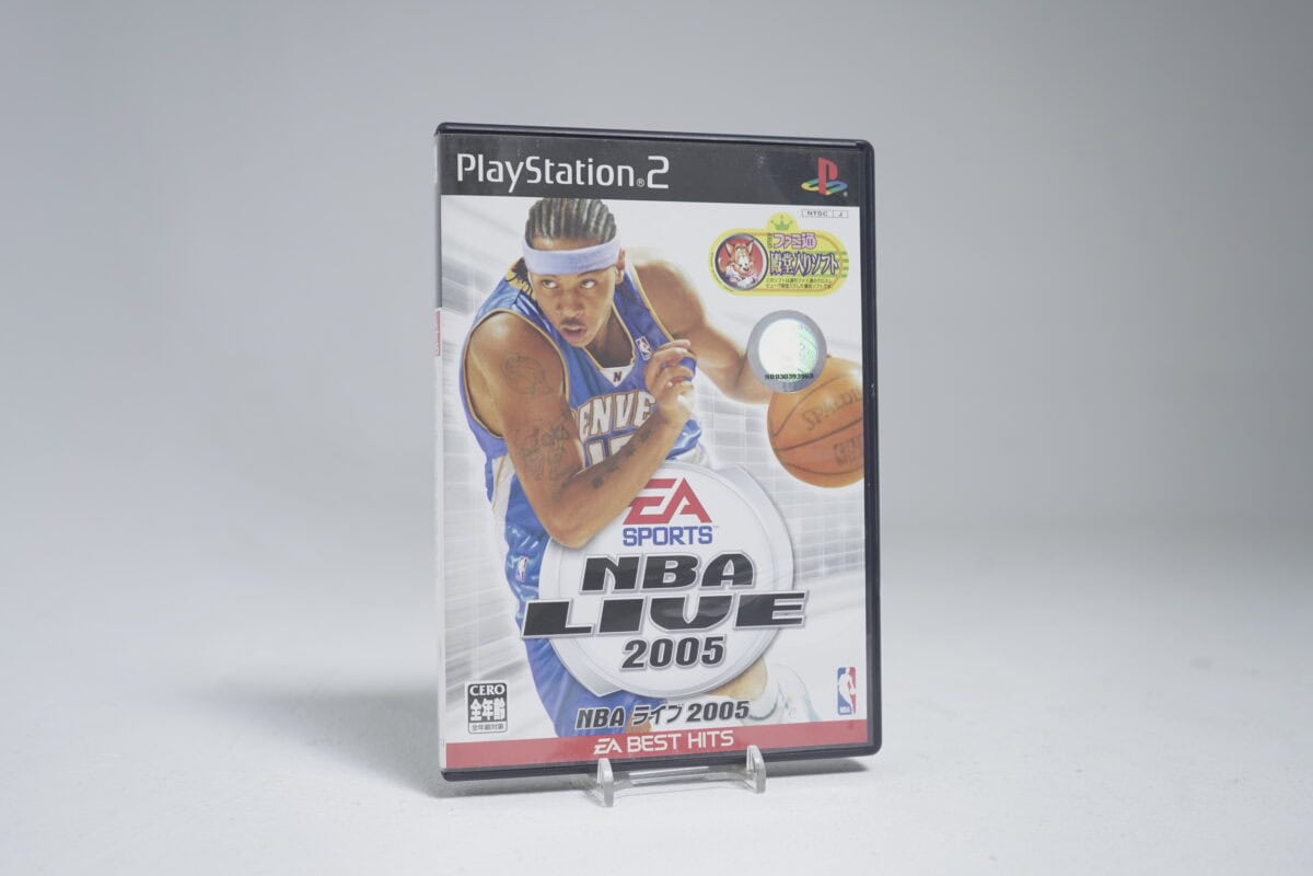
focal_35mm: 37
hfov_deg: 51.9
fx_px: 1349
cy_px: 438
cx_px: 656
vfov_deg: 35.9
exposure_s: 1/30
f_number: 5.6
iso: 640
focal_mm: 37
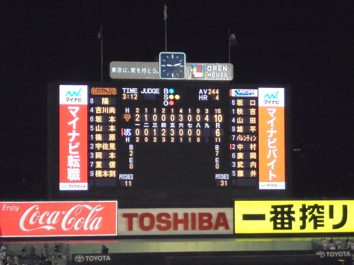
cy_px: 132
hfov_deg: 12.7
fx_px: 1595
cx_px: 177
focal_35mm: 156
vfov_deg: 9.5
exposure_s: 1/60
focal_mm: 27.6
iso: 800
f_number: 6.5
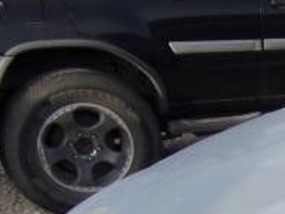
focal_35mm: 100
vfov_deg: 14.0
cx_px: 552
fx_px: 823
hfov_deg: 15.9
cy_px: 306
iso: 80
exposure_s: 1/340
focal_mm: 4.3
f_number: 3.3
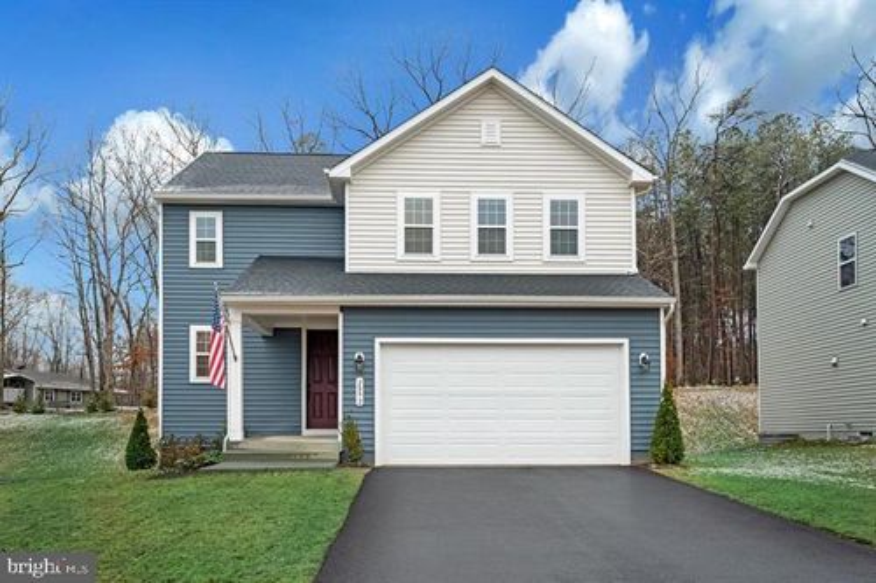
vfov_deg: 43.6
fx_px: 730
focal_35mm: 30
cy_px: 292
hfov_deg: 61.9
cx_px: 438
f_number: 5.6
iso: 140
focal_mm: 30
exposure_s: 1/250
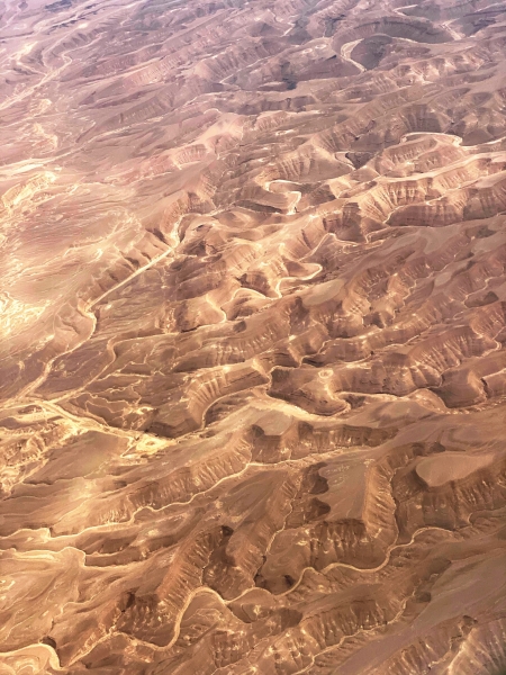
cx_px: 253
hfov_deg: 28.0
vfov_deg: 36.8
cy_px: 338
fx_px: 1013
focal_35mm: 52
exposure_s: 1/1653
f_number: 2
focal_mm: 6
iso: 20
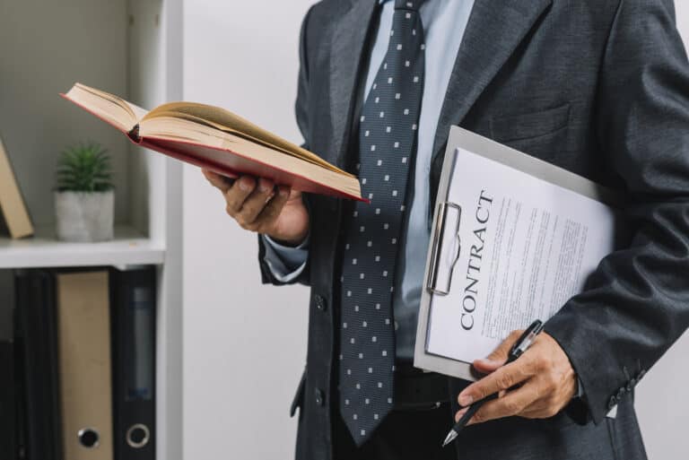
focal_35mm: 85
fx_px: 1628
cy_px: 230
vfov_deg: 16.1
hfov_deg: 23.9
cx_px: 344
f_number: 5
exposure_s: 1/160
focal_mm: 85
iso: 200
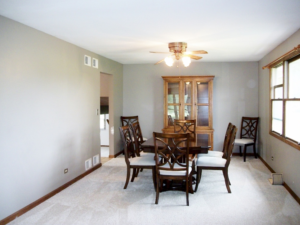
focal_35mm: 33
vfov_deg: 43.0
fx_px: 286
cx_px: 147
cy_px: 110
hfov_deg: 55.3
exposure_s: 1/30
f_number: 2.9
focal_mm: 5.7
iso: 250
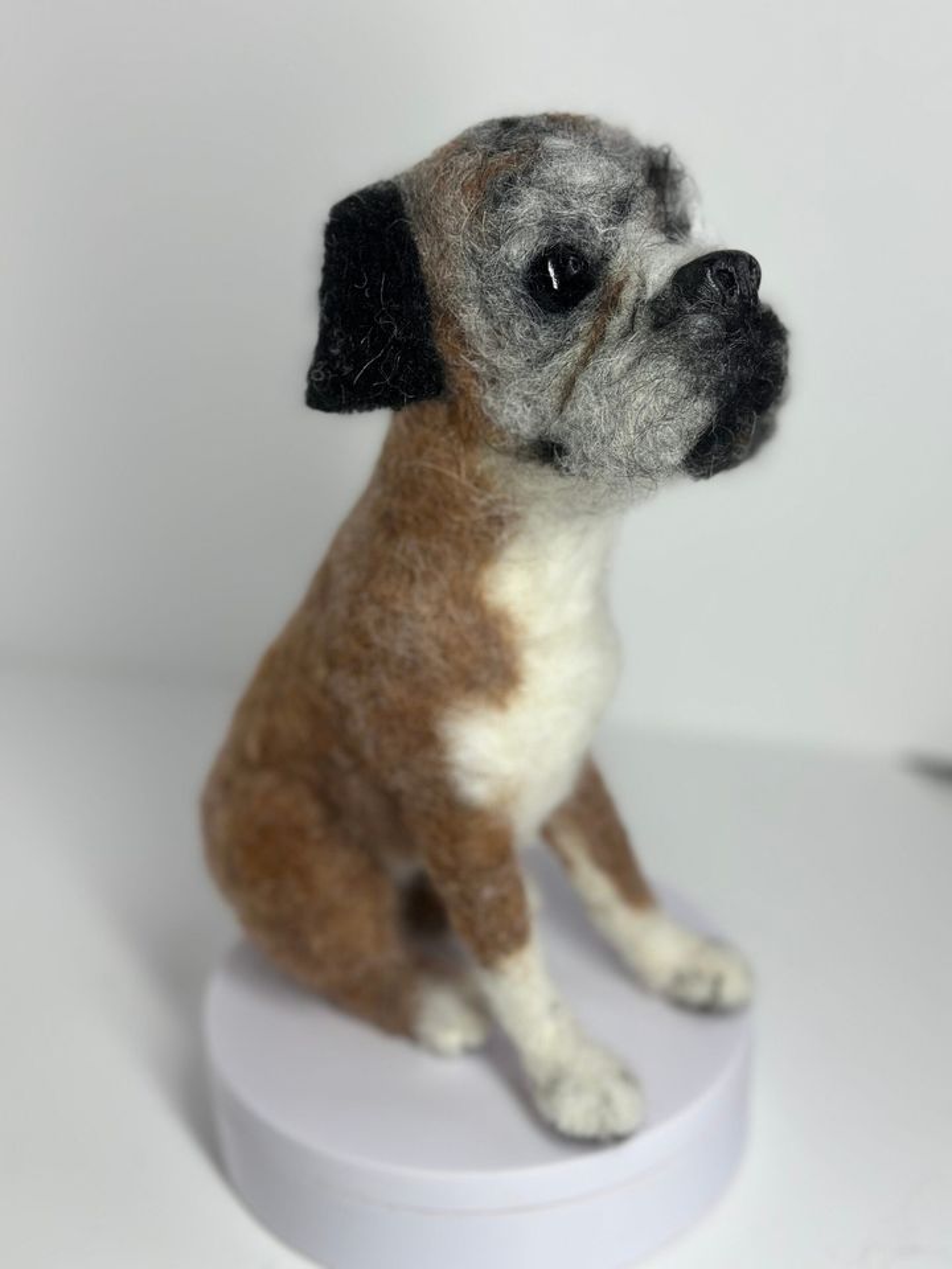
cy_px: 634
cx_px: 476
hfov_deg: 30.3
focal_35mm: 48
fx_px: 1760
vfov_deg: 39.7
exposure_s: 1/601
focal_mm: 6.86
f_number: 1.78
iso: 80
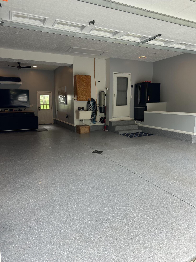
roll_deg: -1.2
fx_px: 181
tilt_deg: -7.1
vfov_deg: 71.6
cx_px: 98
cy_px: 131
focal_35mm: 24
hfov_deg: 56.8
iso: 80
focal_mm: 6.86
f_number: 1.78
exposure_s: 1/256
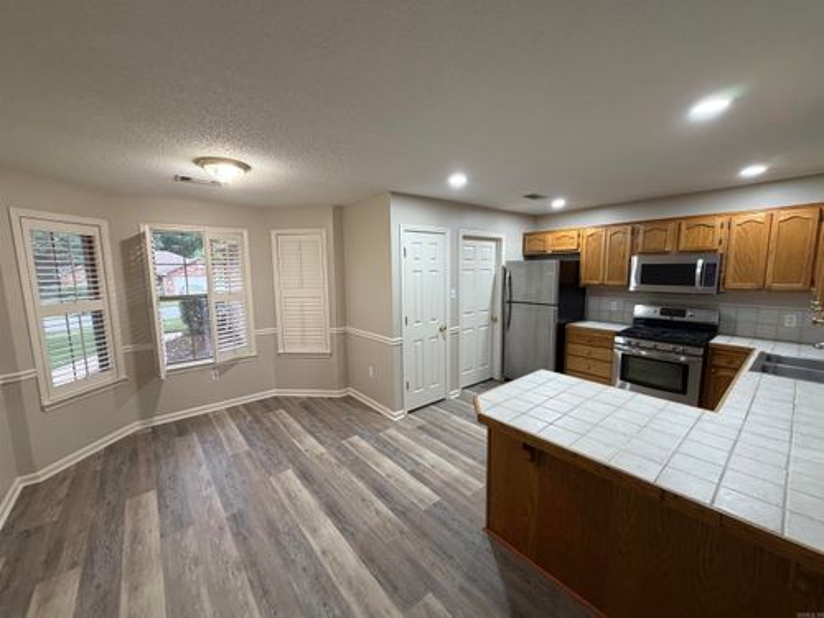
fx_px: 333
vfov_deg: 85.7
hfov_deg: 102.1
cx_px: 412
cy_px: 309
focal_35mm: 14
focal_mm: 2.22
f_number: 2.2
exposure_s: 1/60
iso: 250
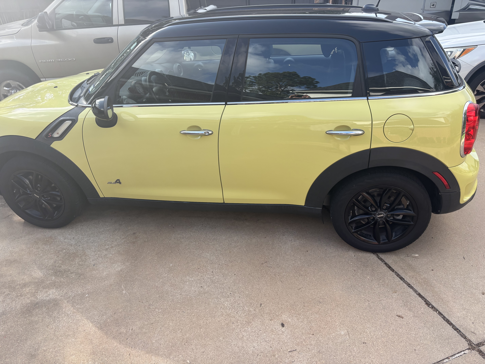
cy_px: 182
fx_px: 364
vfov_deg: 53.1
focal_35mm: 26
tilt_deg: -29.5
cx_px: 242
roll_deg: +2.1
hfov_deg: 67.3
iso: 50
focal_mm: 5.96
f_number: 1.6
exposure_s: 1/732
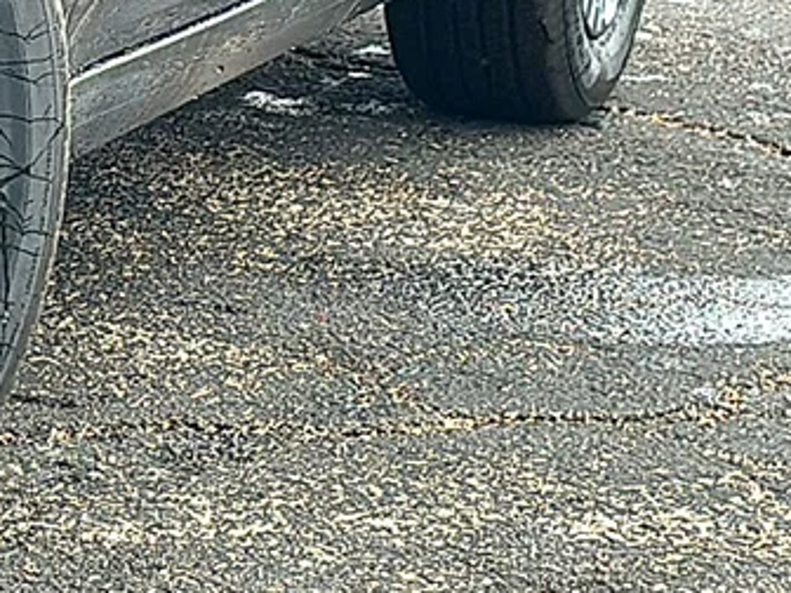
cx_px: 45
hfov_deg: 11.1
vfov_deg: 8.4
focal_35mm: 177
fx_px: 4045
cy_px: 178
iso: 80
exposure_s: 1/873
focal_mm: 6.86
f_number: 1.78
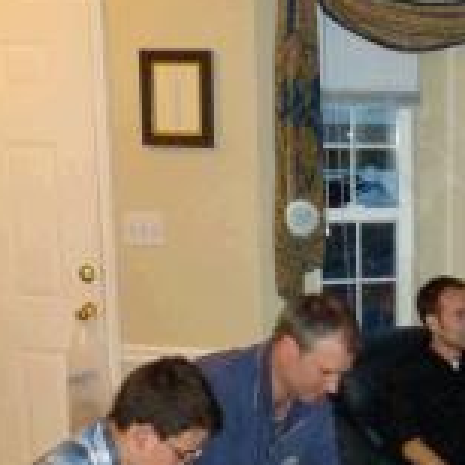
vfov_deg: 20.0
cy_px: 500
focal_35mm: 83
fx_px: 1261
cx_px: 498
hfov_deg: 20.0
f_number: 3.3
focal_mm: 5.2
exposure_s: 1/30
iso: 500
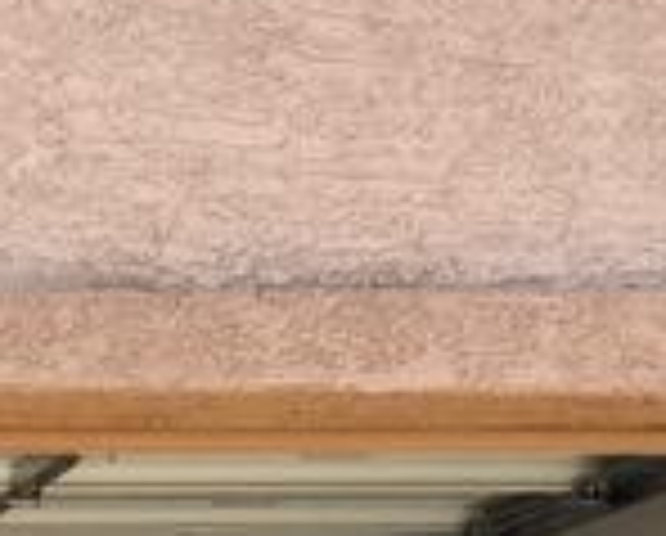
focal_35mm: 122
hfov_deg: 13.8
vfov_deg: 11.6
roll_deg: -0.2
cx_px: -580
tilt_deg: -1.1
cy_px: 1013
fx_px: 2410
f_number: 2.2
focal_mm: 4.15
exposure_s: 1/403
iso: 25
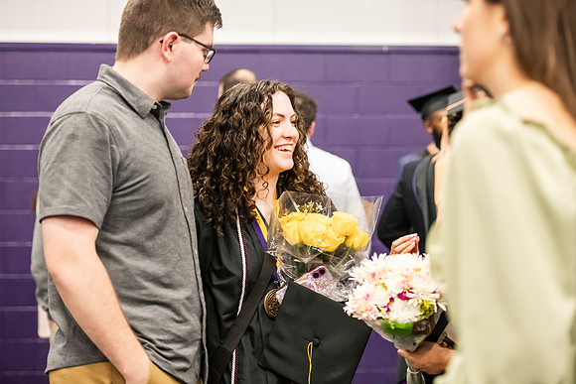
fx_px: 1360
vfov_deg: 16.1
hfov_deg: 23.9
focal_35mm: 85
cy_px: 192
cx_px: 288
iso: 4000
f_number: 3.2
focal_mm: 85
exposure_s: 1/200
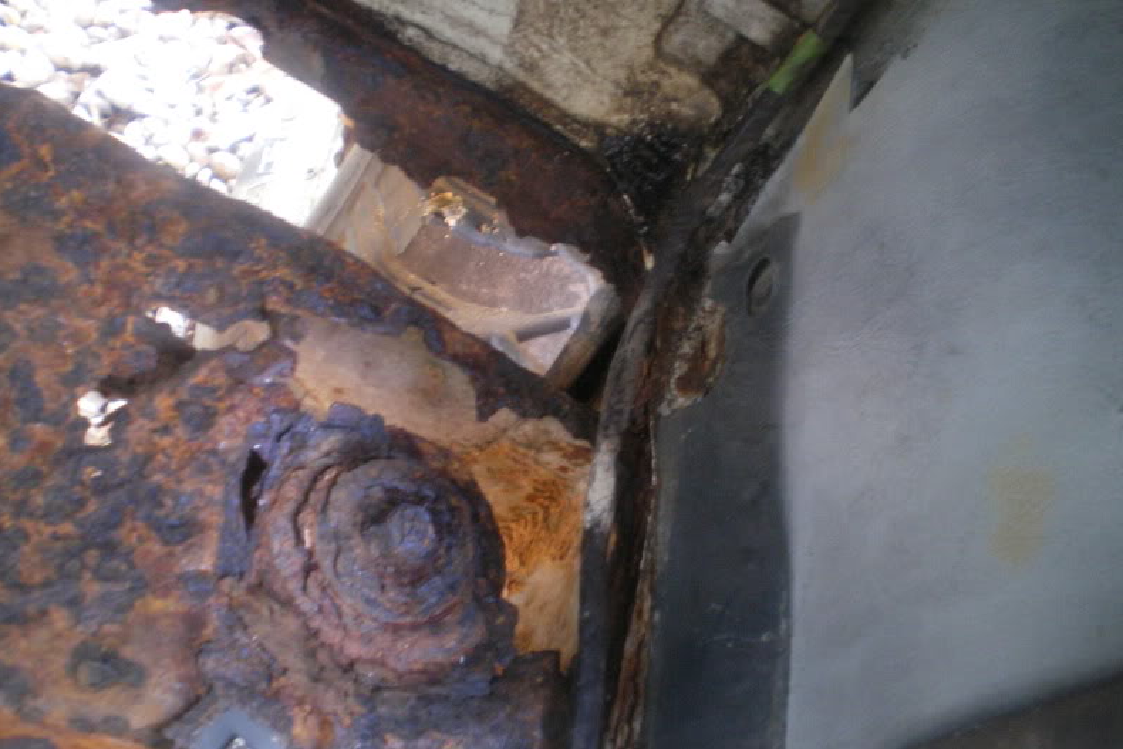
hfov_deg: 48.5
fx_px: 1248
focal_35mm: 40
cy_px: 358
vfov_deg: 33.4
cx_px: 566
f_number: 3.1
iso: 400
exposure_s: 1/4
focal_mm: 6.3
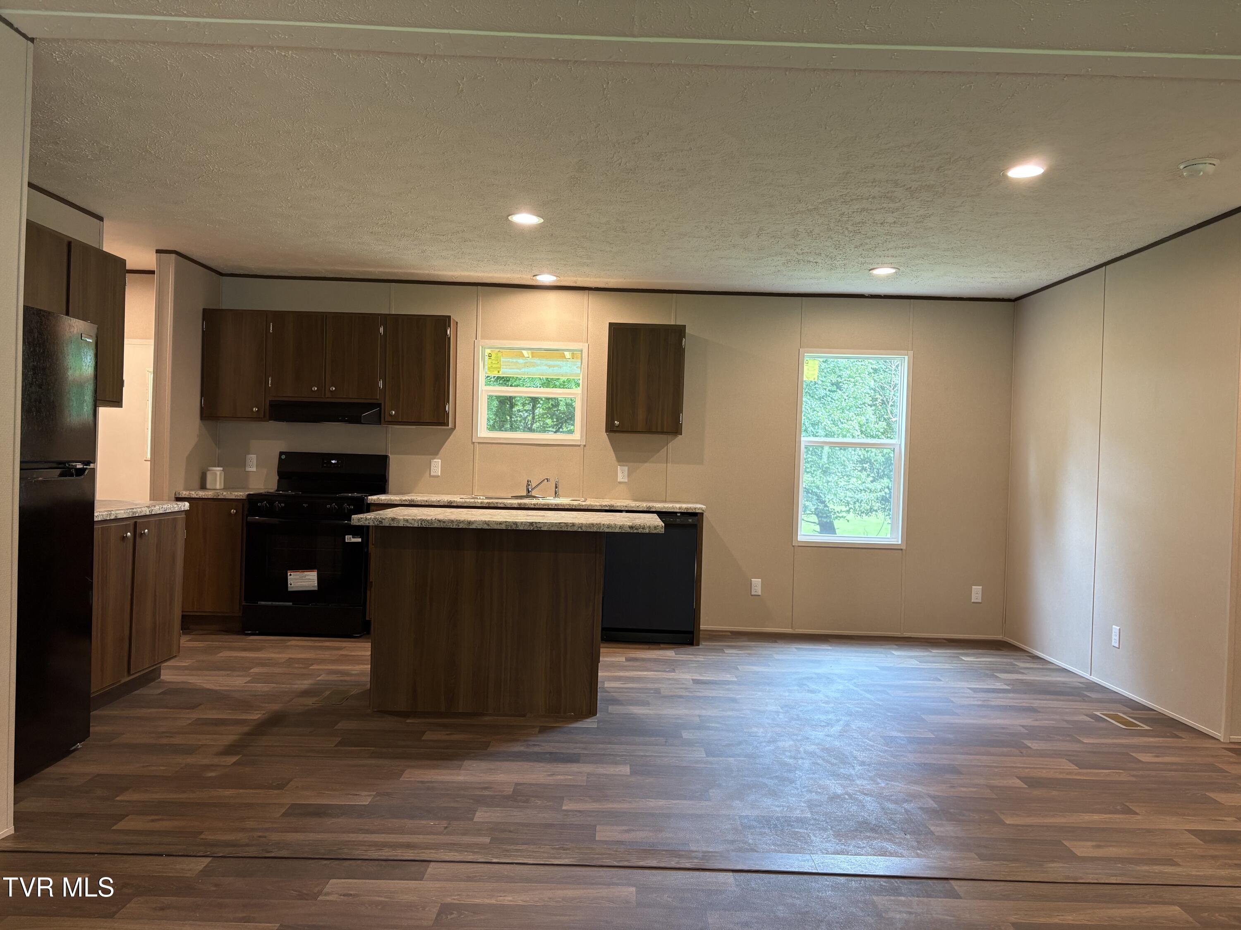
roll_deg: -1.3
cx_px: 620
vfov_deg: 53.1
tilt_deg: -0.8
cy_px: 465
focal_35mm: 26
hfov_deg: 67.3
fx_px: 932
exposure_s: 1/60
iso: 125
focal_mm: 5.96
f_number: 1.6
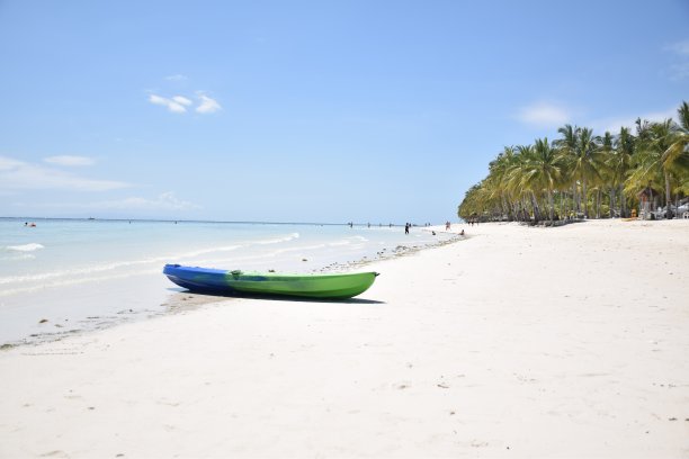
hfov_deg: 55.1
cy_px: 230
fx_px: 660
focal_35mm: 34
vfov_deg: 38.4
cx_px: 344
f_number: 4.5
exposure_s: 1/1250
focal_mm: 23
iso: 100
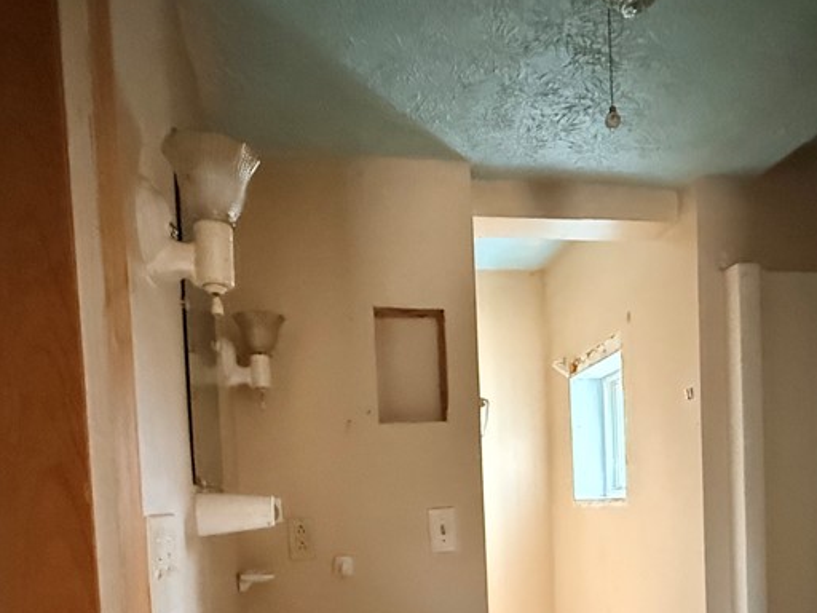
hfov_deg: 63.2
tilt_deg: -4.1
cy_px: 544
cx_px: 458
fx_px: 661
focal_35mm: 28
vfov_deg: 45.4
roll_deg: +3.5
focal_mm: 2.22
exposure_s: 1/54
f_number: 2.2
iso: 1600
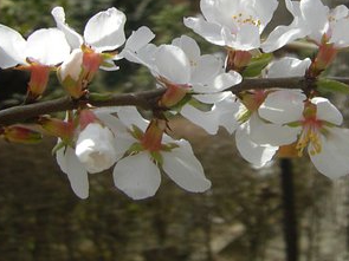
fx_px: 665
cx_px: 251
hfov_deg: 29.1
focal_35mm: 66
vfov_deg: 22.0
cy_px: 53
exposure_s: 1/320
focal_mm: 6.3
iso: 50
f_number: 4.6
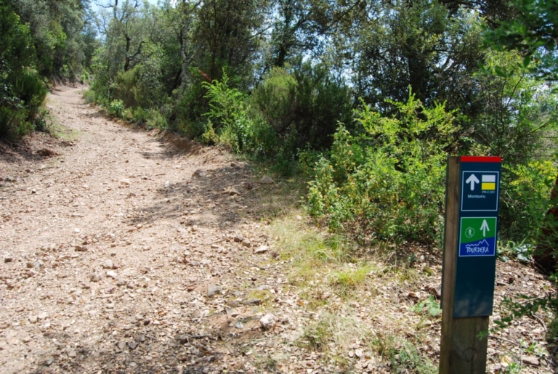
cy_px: 187
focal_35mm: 27
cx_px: 279
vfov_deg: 48.1
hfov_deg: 67.3
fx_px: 419
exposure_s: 1/160
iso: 100
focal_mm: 18
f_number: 6.3
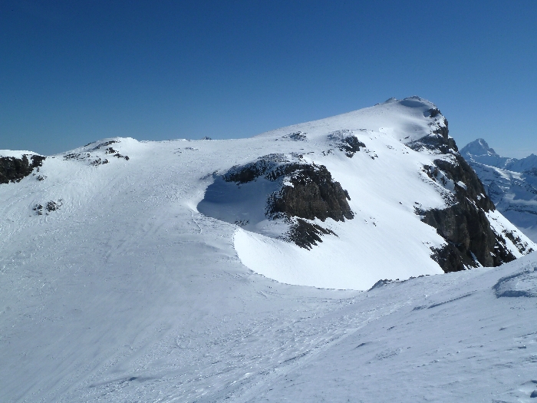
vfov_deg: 44.2
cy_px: 202
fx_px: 496
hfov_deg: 56.8
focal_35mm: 32
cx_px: 268
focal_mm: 5.3
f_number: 6.3
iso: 80
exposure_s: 1/1300
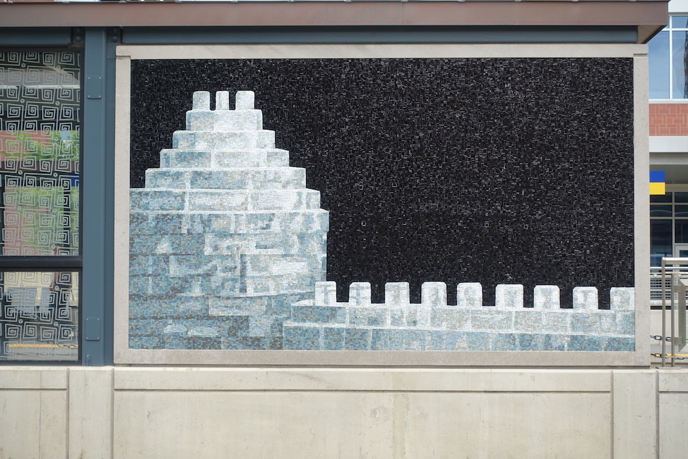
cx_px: 344
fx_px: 1338
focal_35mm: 70
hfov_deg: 28.8
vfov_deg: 19.5
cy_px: 230
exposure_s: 1/500
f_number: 4
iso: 125
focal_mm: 25.7
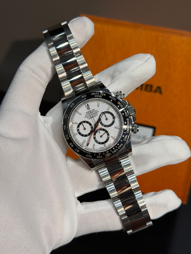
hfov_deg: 30.3
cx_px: 96
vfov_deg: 39.7
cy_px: 127
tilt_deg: -41.8
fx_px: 353
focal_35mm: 48
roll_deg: -1.7
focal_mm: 6.76
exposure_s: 1/215
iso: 64
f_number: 1.78
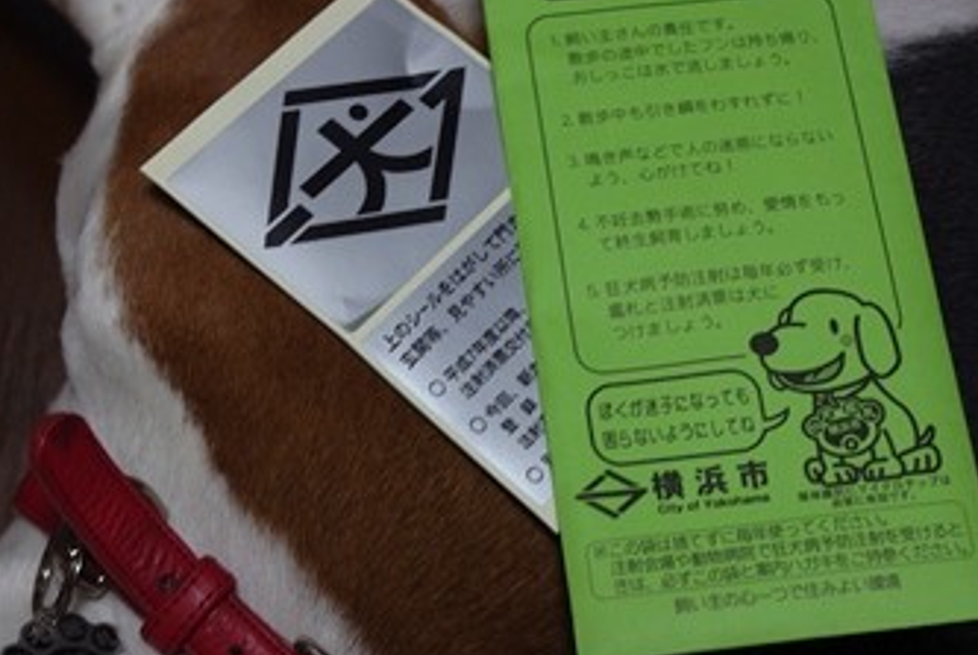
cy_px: 322
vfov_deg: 15.9
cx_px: 438
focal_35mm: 86
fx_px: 2339
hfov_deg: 23.6
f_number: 7.1
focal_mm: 42.5
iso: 400
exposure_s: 1/20
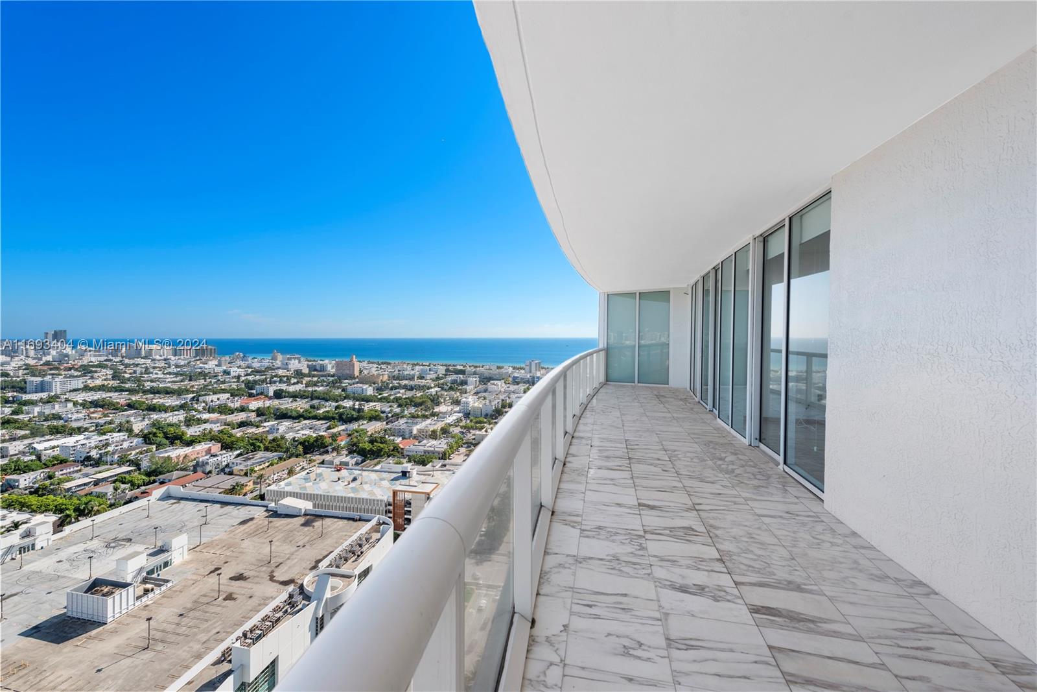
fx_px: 403
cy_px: 346
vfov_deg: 81.2
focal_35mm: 14
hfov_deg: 104.2
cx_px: 518
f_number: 8
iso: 100
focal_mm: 14
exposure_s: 1/500
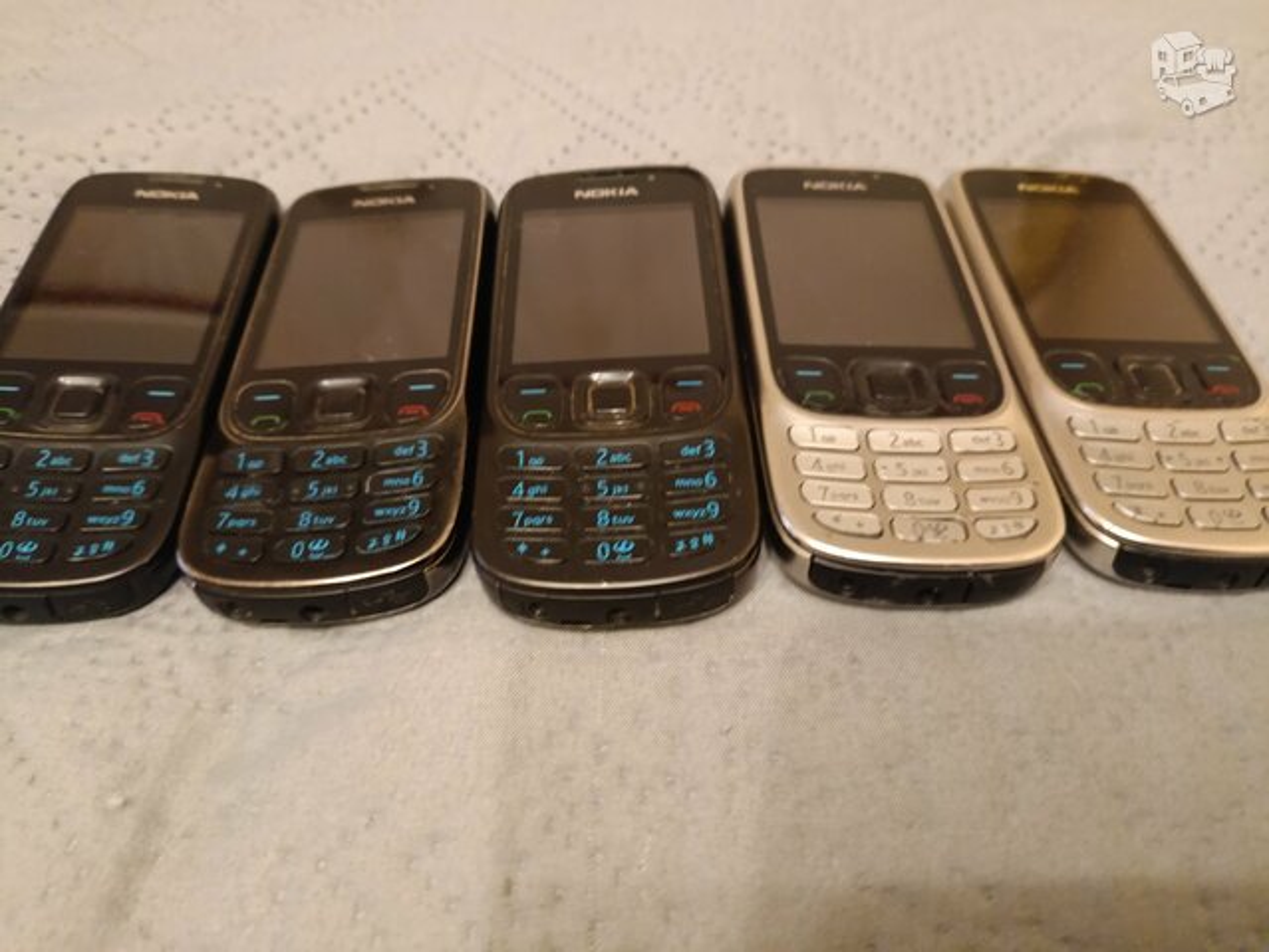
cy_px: 476
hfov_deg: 69.4
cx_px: 634
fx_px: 917
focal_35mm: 25
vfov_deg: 54.9
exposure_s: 1/16.7
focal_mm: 4.71
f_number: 1.7
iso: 2500
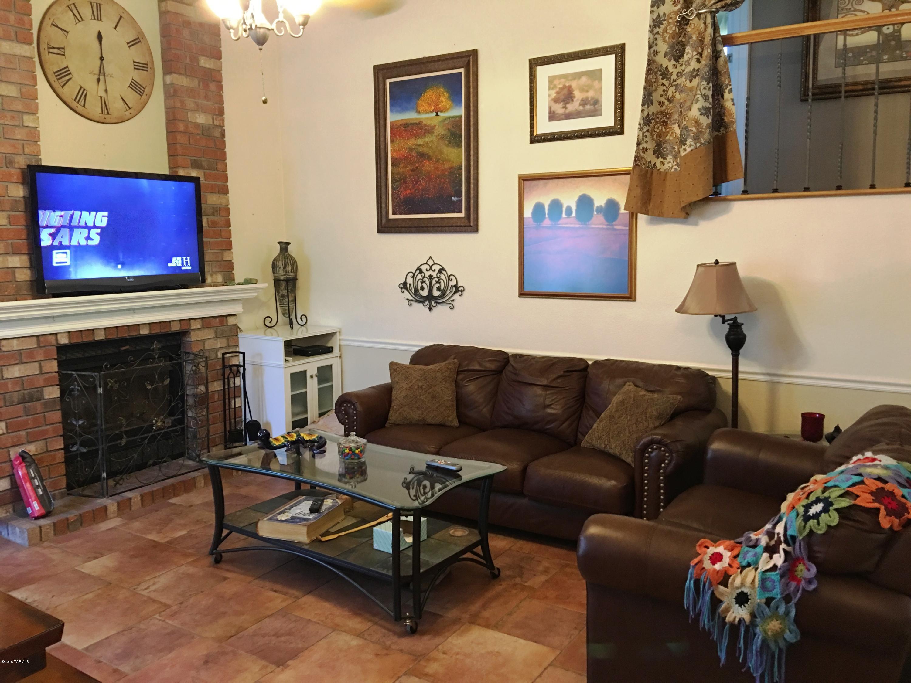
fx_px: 763
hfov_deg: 61.7
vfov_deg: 48.2
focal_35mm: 29
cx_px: 456
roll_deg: +0.6
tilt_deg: -7.2
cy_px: 342
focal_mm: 4.15
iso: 50
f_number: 2.2
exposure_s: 1/4
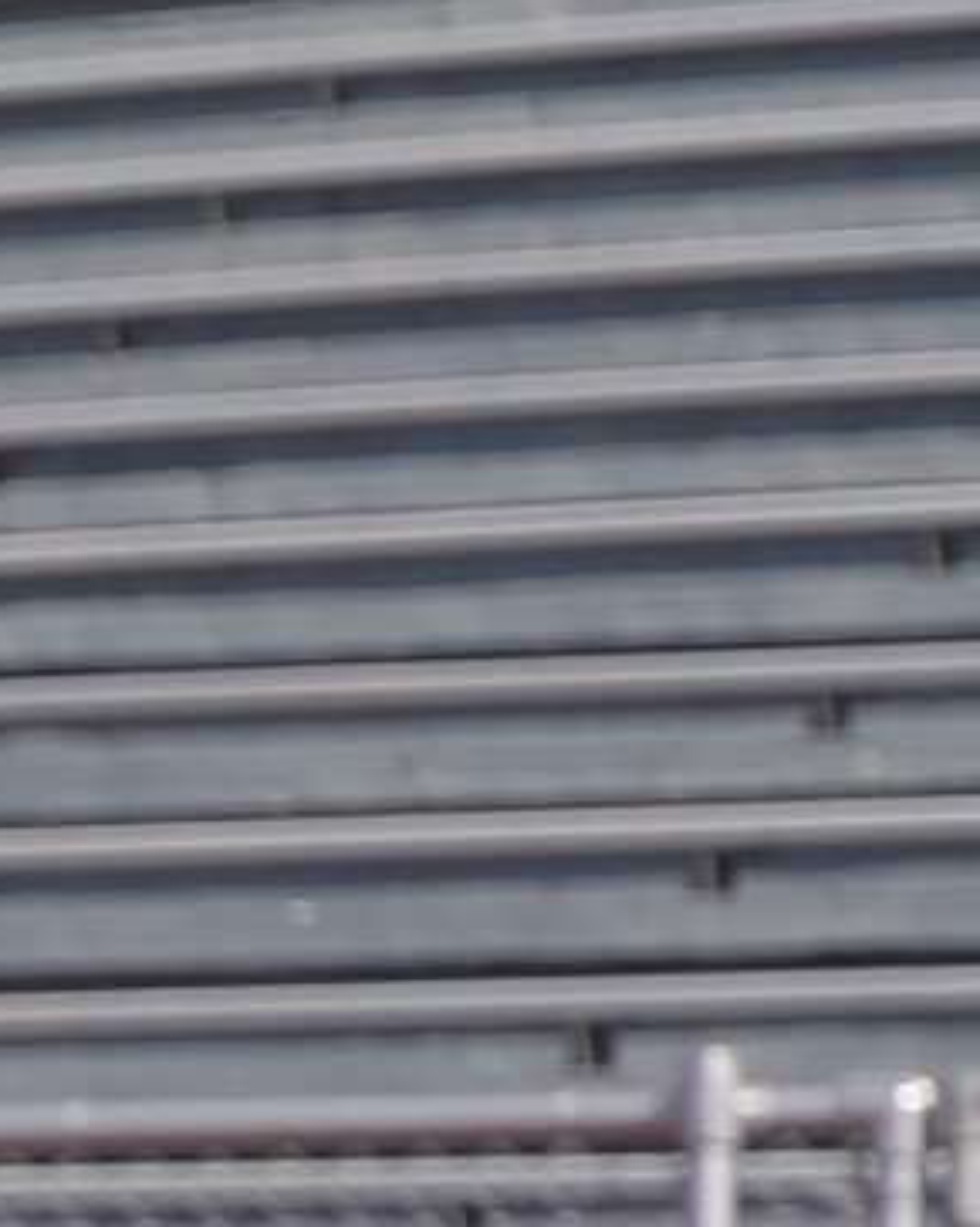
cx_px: -5562
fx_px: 12337
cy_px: 1633
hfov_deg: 3.7
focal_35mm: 340
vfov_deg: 5.7
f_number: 5
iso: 80
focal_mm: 31
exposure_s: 1/1000
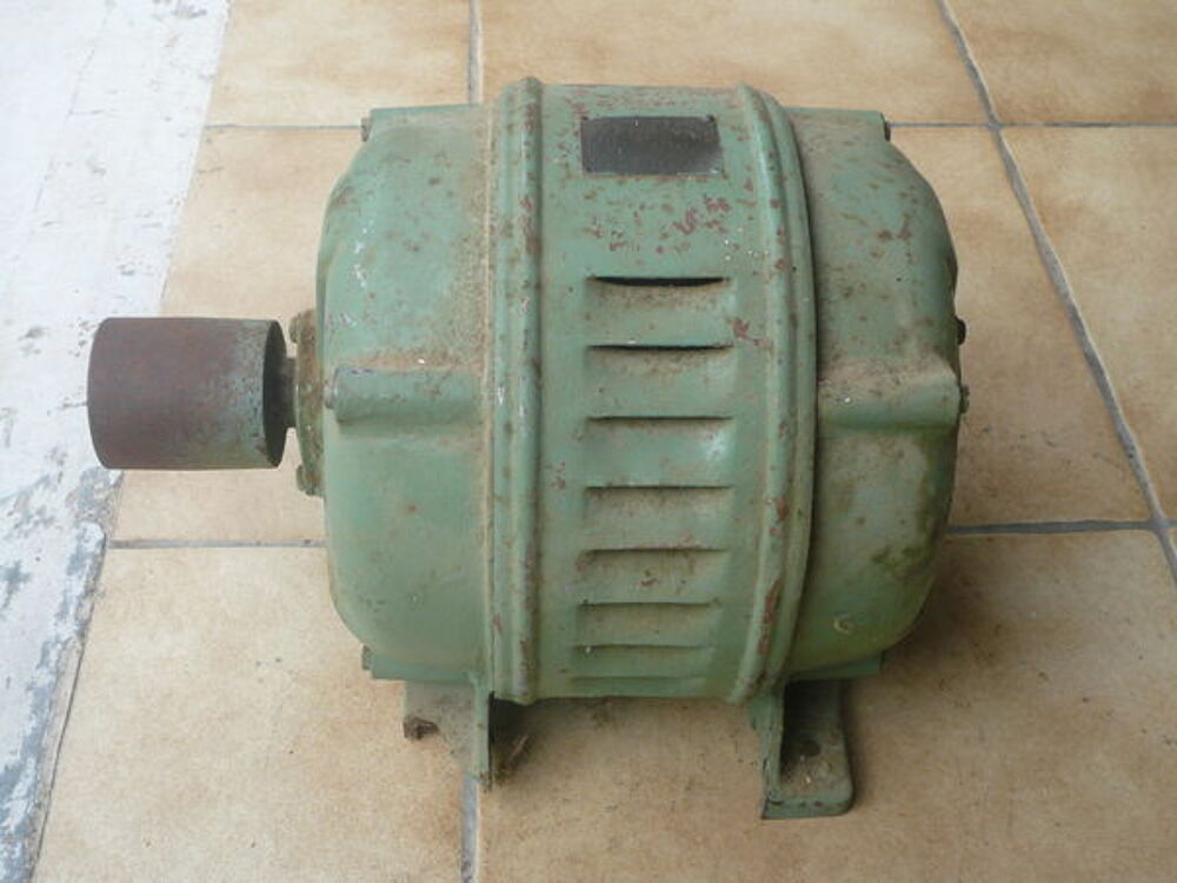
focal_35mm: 42
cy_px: 442
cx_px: 588
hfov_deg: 44.8
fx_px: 1428
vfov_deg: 34.3
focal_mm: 6.9
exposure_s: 1/125
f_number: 3.3
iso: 100
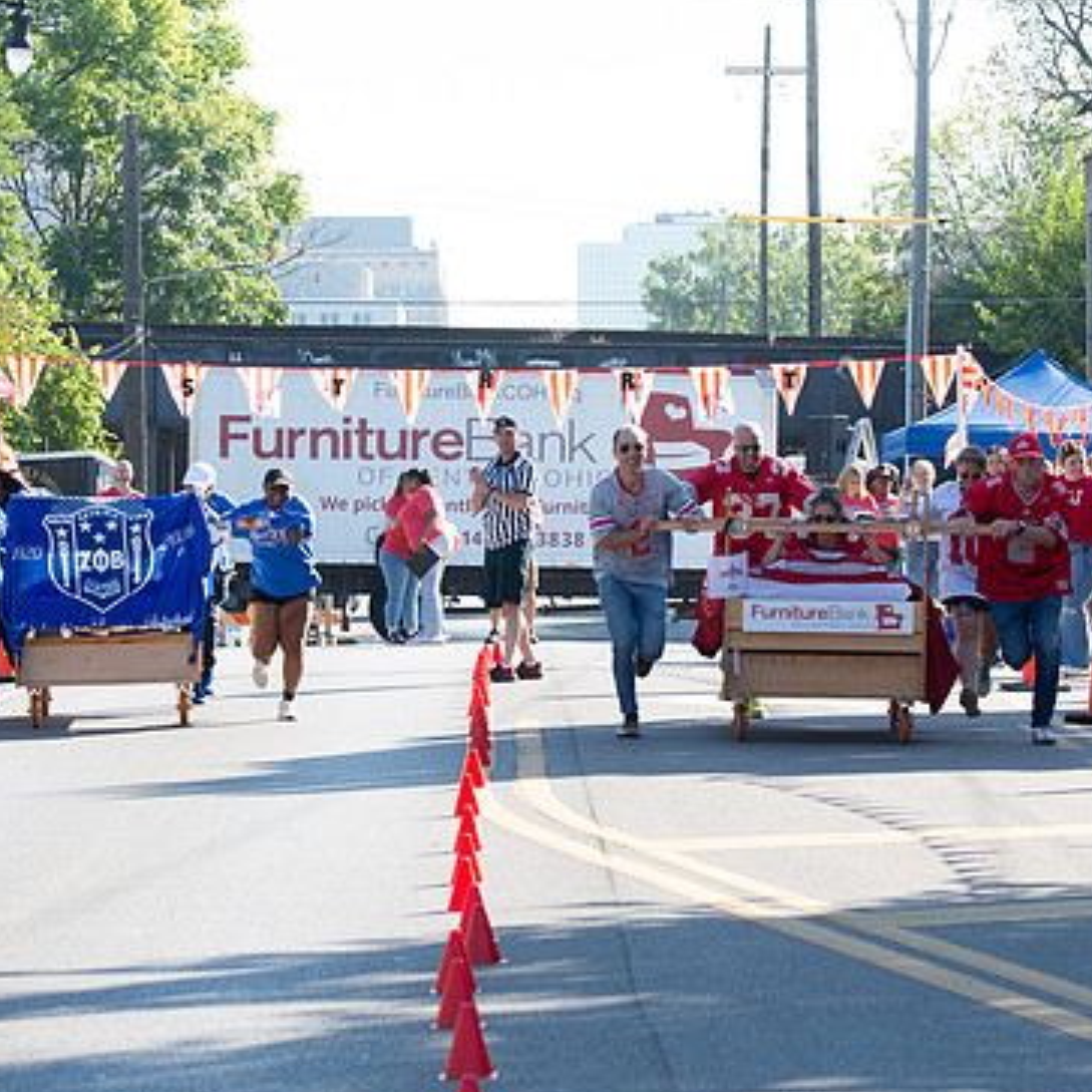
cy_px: 612
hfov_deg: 10.2
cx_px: 553
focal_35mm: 171
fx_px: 6103
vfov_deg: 10.2
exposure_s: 1/200
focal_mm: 90
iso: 200
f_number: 7.1
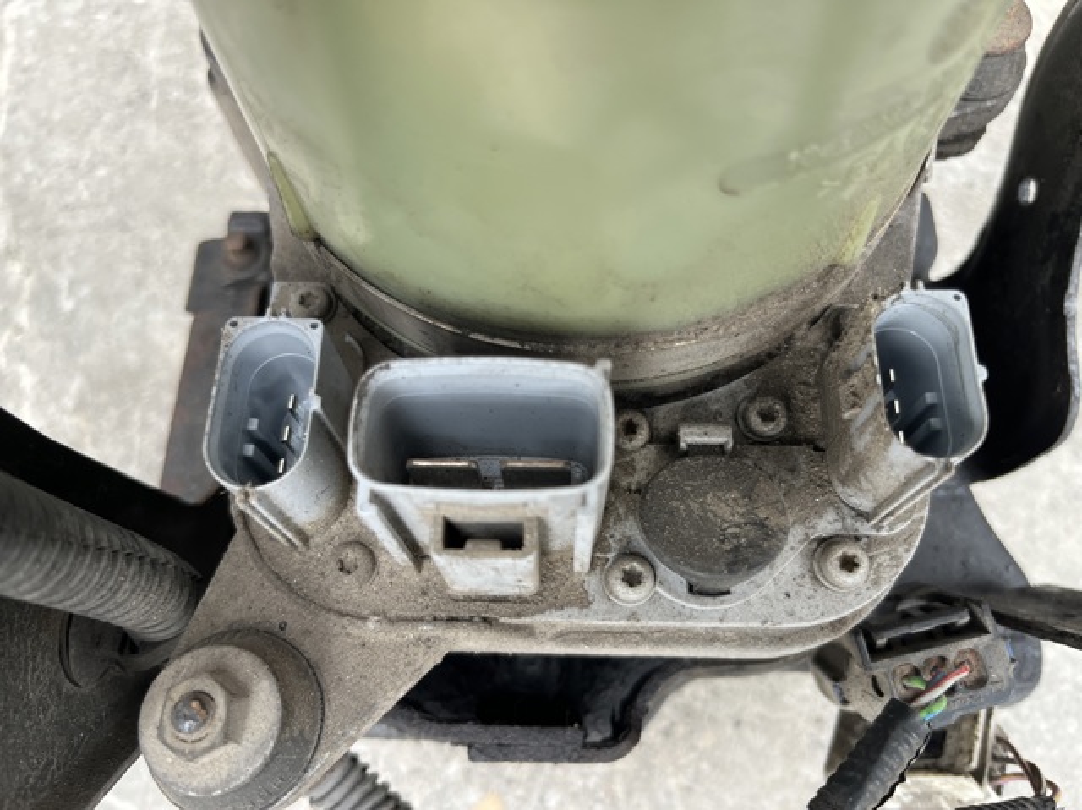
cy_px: 405
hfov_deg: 67.3
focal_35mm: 26
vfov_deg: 53.0
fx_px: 812
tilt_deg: -65.2
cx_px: 541
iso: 50
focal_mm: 5.1
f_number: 1.6
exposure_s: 1/122
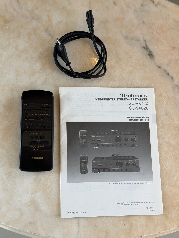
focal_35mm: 48
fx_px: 331
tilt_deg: -76.9
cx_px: 90
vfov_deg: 39.7
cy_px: 119
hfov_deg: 30.3
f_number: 1.78
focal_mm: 6.76
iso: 64
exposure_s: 1/121
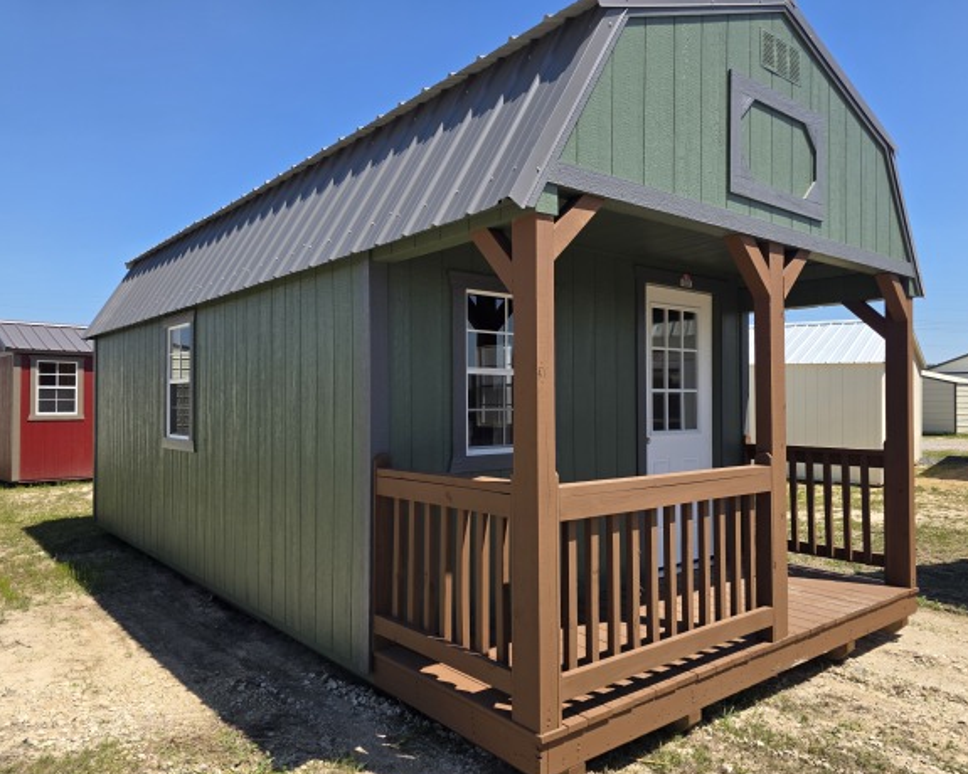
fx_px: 716
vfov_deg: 56.8
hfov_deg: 68.1
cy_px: 387
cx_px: 508
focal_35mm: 25
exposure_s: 1/4333
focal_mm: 6.3
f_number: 1.7
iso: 80
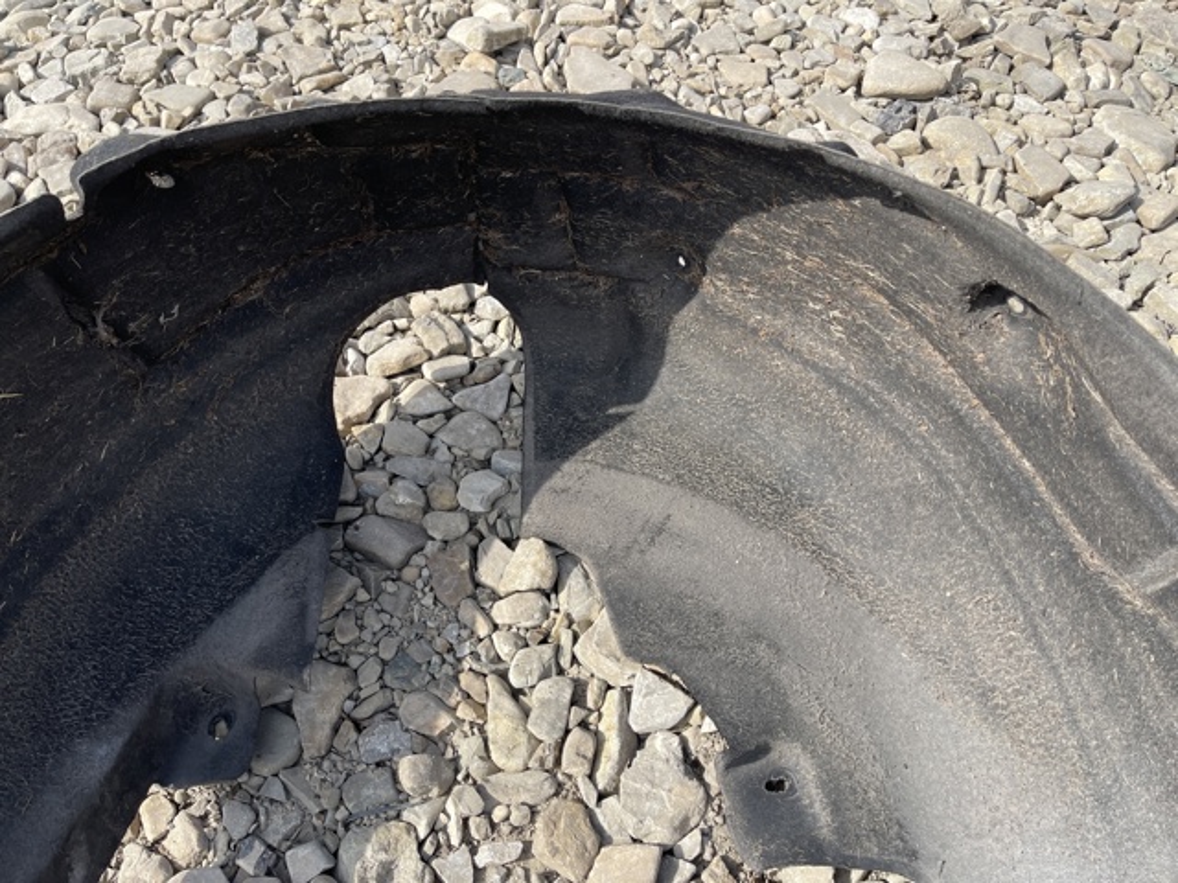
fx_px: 851
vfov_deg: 54.9
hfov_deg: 69.4
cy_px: 442
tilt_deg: -51.4
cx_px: 589
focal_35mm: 25
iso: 32
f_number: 1.6
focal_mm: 5.1
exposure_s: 1/1767
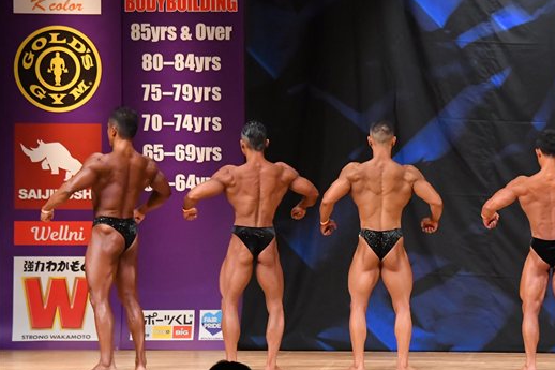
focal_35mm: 220
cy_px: 223
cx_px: 413
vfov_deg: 6.2
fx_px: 3390
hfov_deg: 9.3
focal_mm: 98
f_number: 5.6
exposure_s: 1/400
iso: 5600
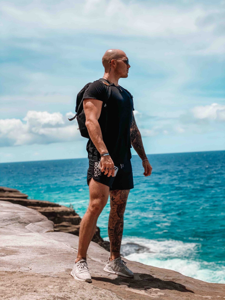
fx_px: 451
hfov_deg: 28.0
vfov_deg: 36.8
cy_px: 150
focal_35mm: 52
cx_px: 112
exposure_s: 1/2500
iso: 20
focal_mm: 6
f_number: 2
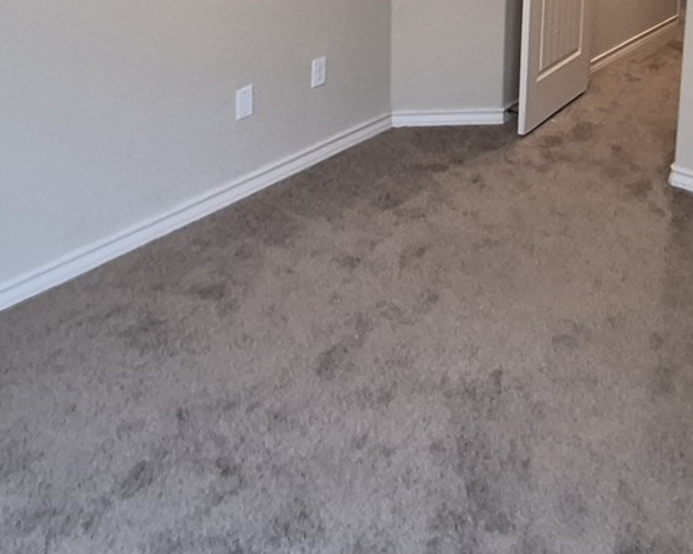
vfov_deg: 32.6
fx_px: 780
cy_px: -105
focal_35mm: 38
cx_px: 504
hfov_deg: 46.5
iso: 320
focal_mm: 1.74
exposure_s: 1/60
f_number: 2.2
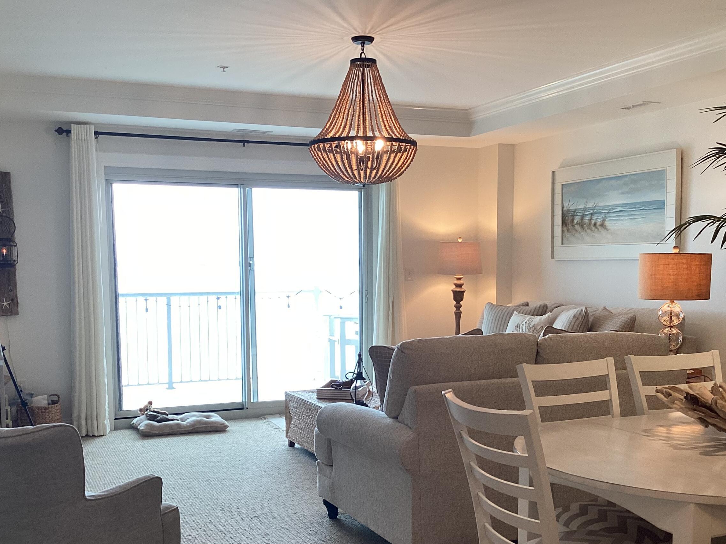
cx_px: 377
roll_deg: -0.3
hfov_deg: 45.8
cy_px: 344
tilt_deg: -5.3
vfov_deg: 34.9
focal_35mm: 41
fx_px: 860
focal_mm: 3.3
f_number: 2.4
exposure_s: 1/120
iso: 80
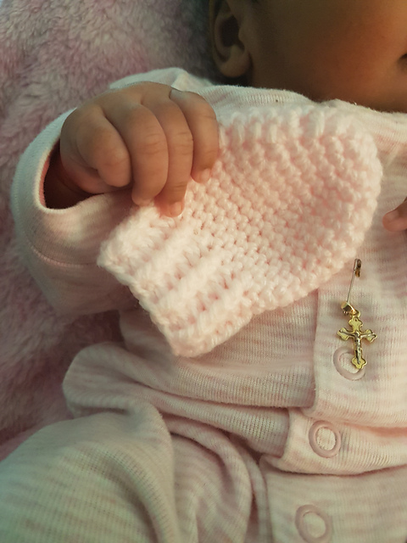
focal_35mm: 26
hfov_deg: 53.1
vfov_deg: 67.3
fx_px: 408
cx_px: 204
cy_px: 272
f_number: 1.7
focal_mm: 4.2
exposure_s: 1/11
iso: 200
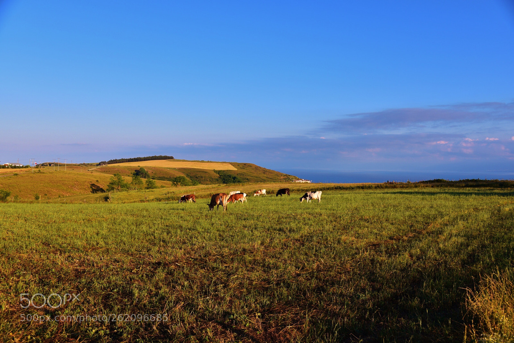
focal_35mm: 31
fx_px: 443
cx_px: 257
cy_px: 172
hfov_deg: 60.3
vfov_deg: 42.3
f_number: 5.6
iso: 100
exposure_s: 1/320
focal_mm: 31
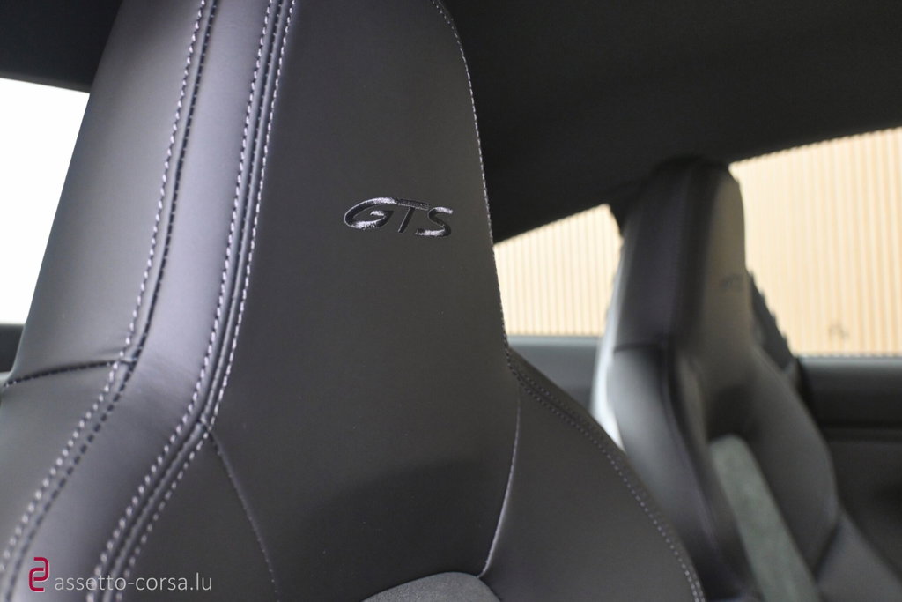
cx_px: 451
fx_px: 977
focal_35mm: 39
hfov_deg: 49.5
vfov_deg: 34.2
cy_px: 301
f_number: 4.5
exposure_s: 1/30
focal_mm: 26
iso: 2000
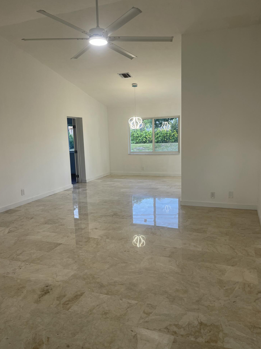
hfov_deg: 53.1
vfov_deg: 67.3
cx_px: 131
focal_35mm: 26
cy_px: 175
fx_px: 261
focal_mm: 5.1
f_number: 1.6
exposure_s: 1/60
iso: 64
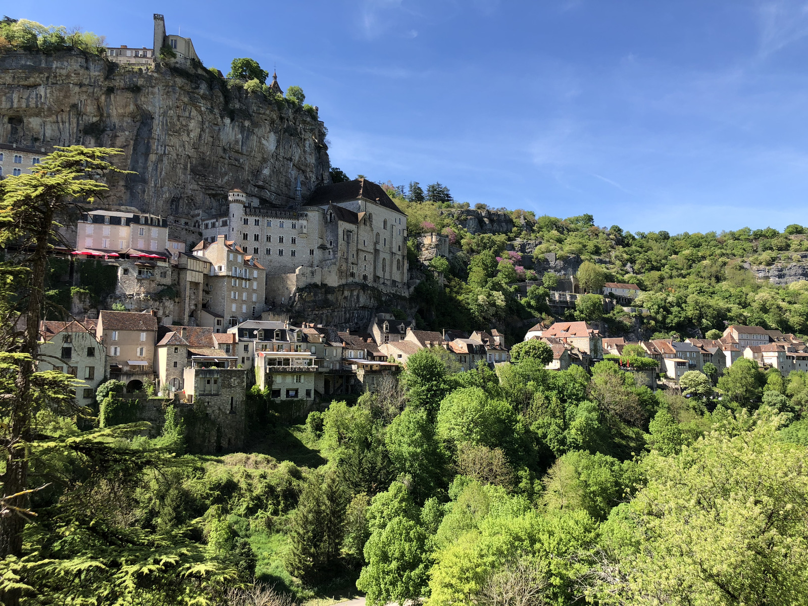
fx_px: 654
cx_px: 404
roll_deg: +0.2
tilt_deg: +6.7
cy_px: 303
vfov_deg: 49.7
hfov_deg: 63.4
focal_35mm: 28
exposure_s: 1/857
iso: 20
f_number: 1.8
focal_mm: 4
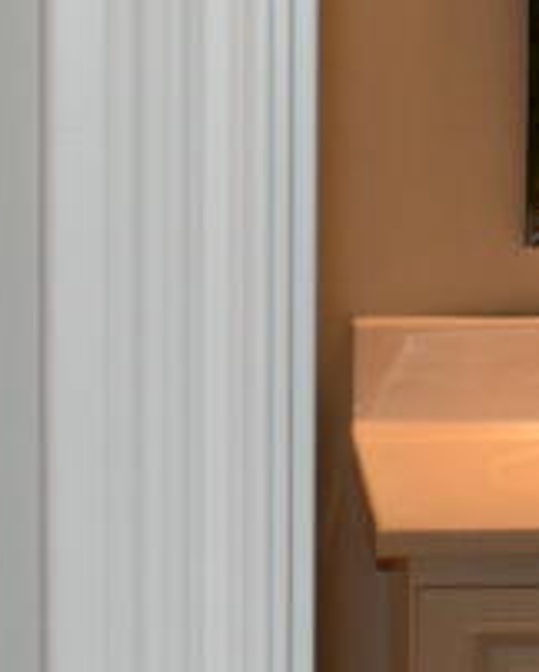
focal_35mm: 203
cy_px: 3
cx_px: 835
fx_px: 4042
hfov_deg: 7.5
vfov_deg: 9.4
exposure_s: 1/30
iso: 200
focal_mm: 18
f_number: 5.6
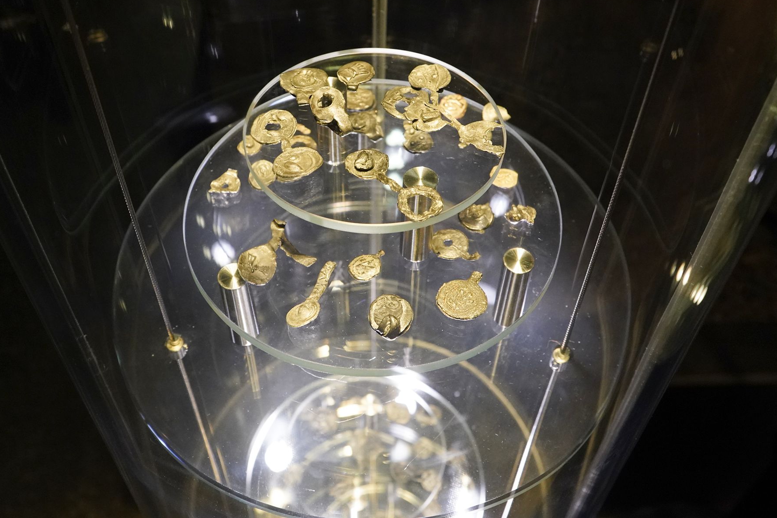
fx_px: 583
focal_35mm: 27
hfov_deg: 67.4
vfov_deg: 47.9
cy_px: 285
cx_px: 379
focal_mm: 24
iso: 3200
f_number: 5.6
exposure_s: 1/80
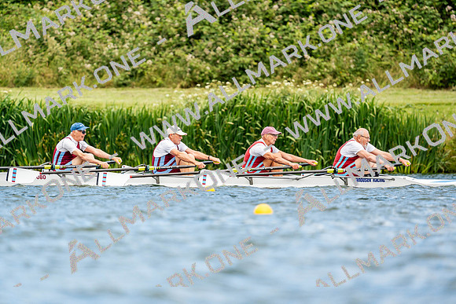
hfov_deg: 3.8
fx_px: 6930
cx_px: 228
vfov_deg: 2.5
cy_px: 152
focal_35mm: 547
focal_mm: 547
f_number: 6.3
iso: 640
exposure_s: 1/2000
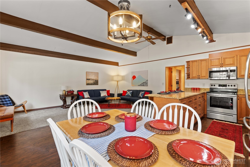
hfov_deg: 96.7
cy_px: 84
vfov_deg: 73.8
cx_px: 125
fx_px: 111
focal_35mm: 16
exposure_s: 1/1.67
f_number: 8
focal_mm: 16
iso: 200
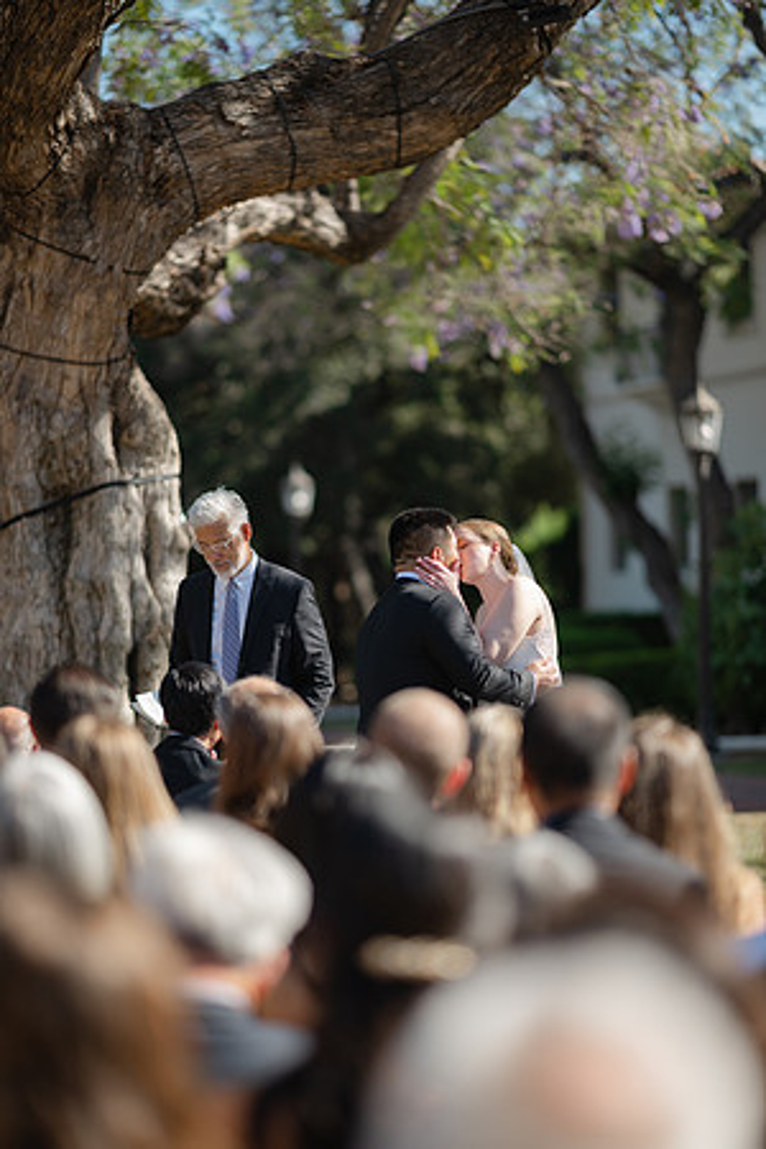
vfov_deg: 19.5
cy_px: 574
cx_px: 383
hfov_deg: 13.0
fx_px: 3351
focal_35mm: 105
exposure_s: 1/1600
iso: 64
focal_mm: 105
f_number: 1.4
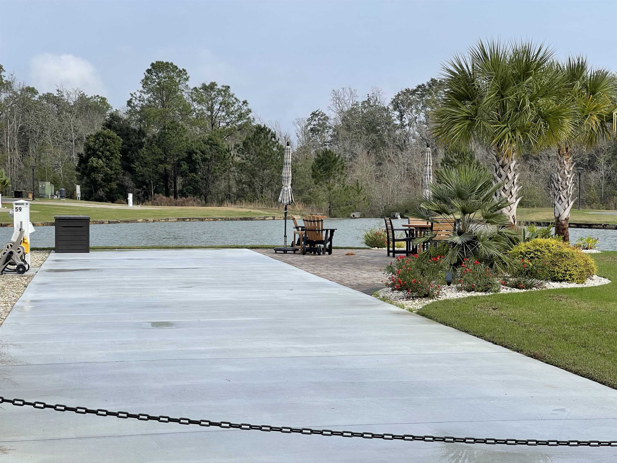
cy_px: 232
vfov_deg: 22.9
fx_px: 1141
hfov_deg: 30.3
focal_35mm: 64
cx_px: 308
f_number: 2.2
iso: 20
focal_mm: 7.5
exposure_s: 1/951
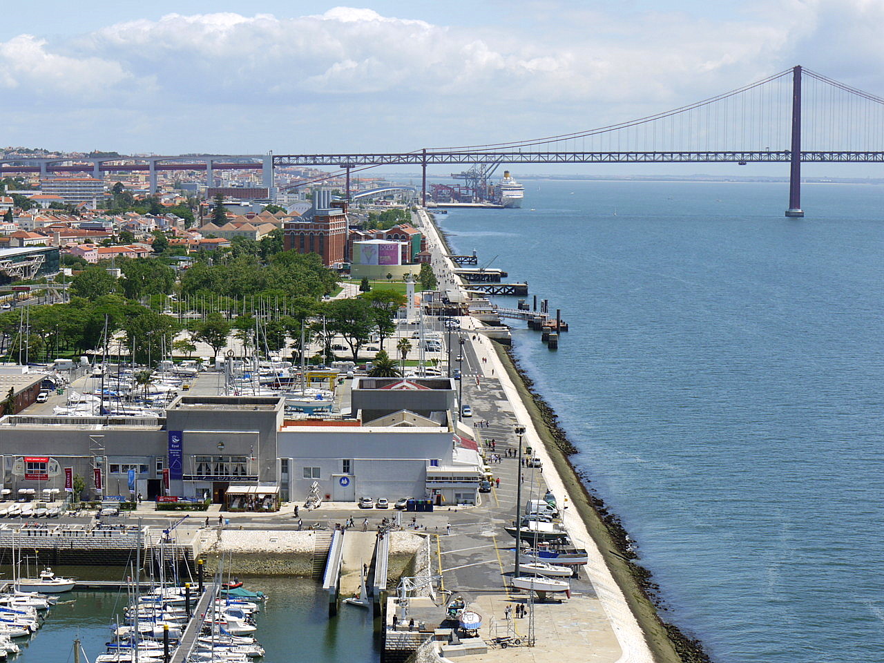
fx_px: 1839
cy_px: 332
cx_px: 442
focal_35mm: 72
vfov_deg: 20.4
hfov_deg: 27.0
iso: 100
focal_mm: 36
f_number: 8
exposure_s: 1/200
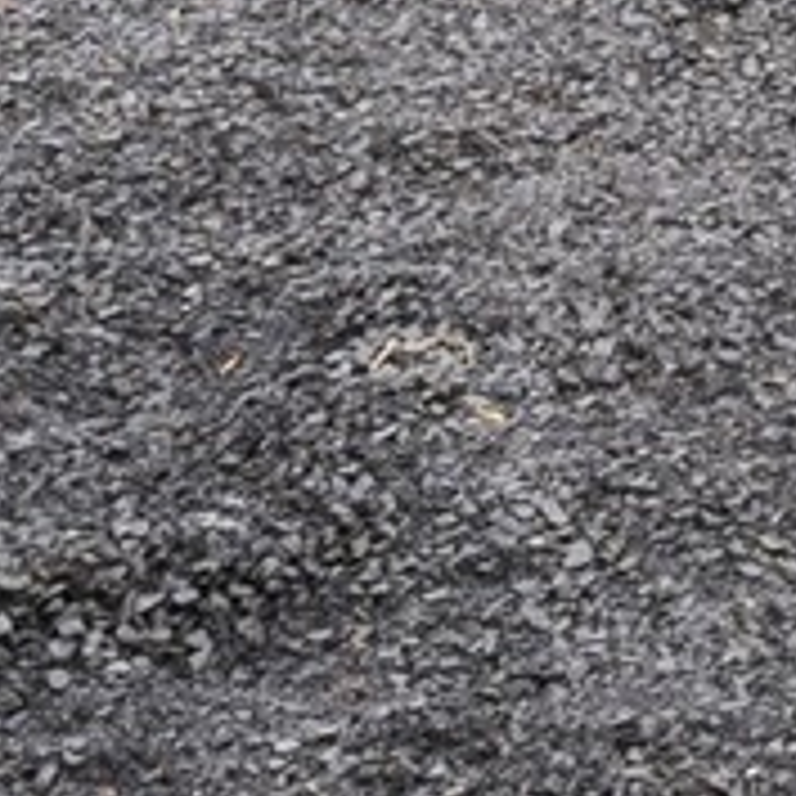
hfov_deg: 7.6
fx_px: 4657
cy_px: -1475
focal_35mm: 179
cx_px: 2903
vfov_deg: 8.4
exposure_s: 1/2.5
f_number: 22
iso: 80
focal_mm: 22
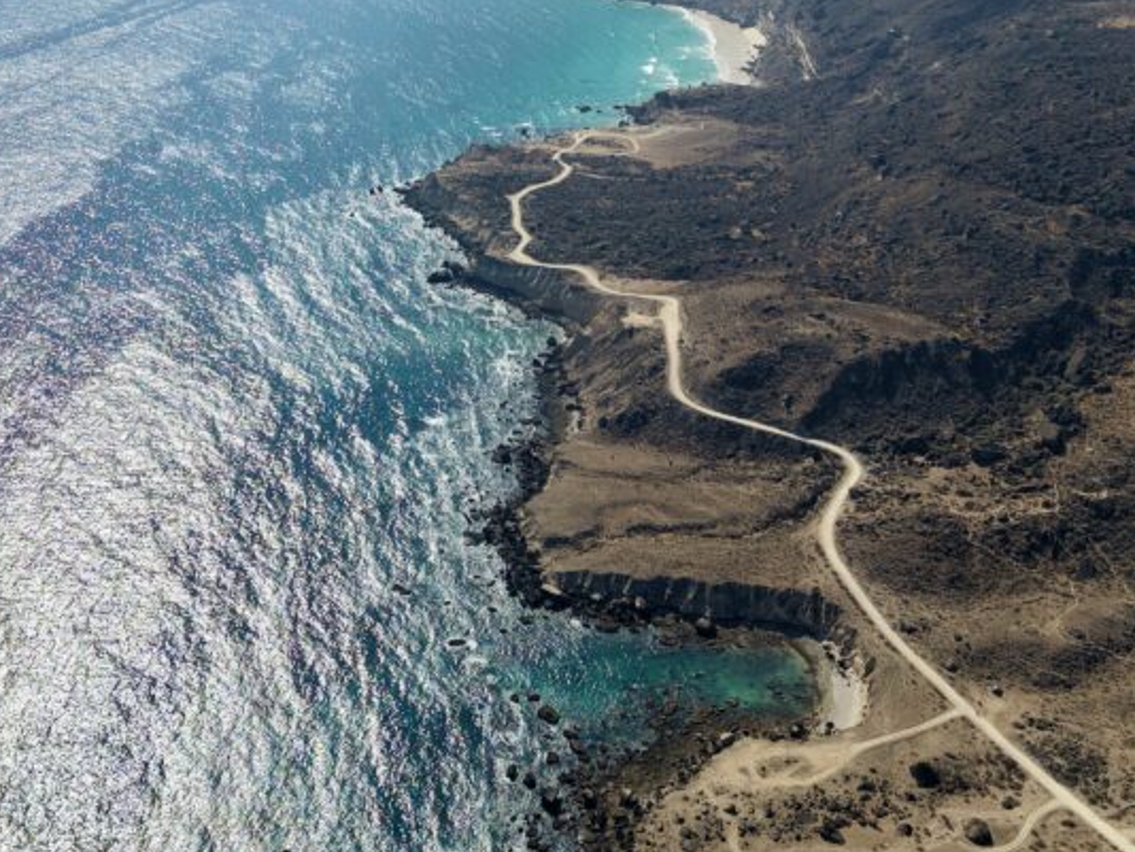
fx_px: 1509
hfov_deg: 41.0
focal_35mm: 46
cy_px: 232
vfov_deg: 31.1
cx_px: 444
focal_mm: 8.67
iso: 200
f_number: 1.8
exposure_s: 1/8000
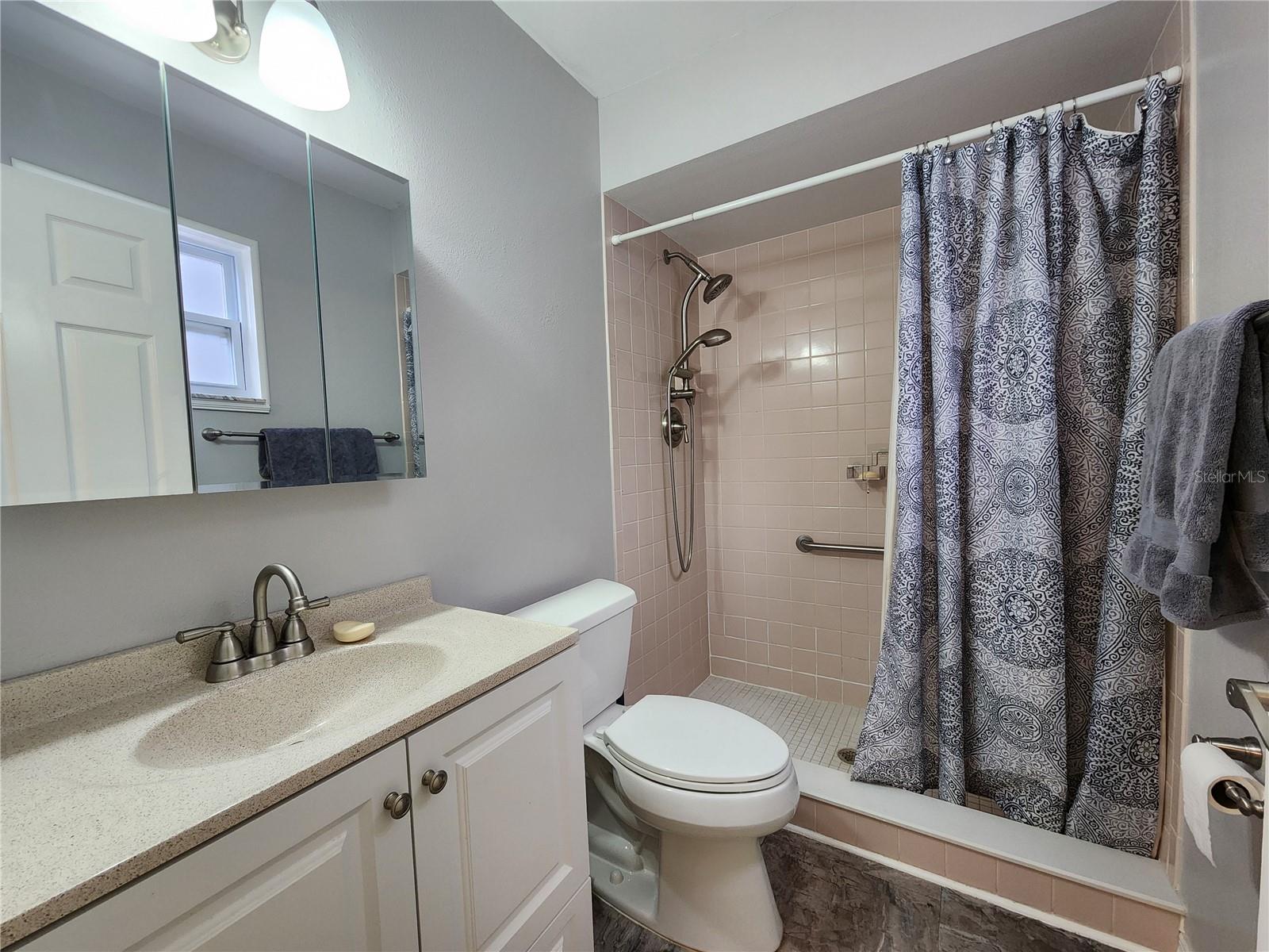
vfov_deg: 89.9
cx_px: 634
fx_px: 477
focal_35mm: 13
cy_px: 476
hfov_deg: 106.2
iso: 320
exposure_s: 1/60
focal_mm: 2.2
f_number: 2.2
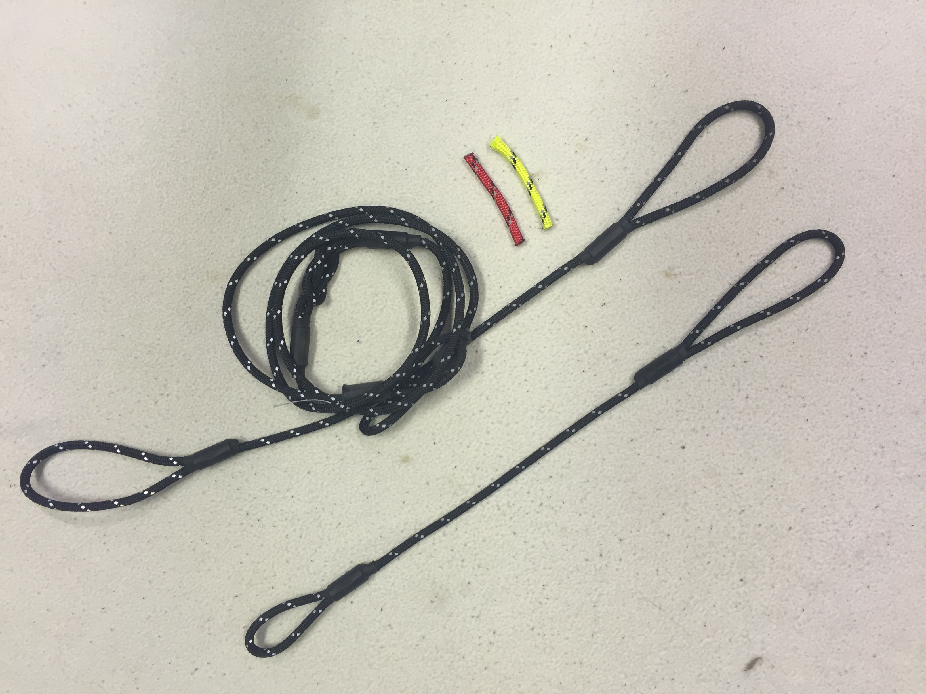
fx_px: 776
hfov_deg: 61.7
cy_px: 347
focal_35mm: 29
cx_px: 463
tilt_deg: -86.6
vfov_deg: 48.2
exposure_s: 1/33
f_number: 2.2
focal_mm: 4.15
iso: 80
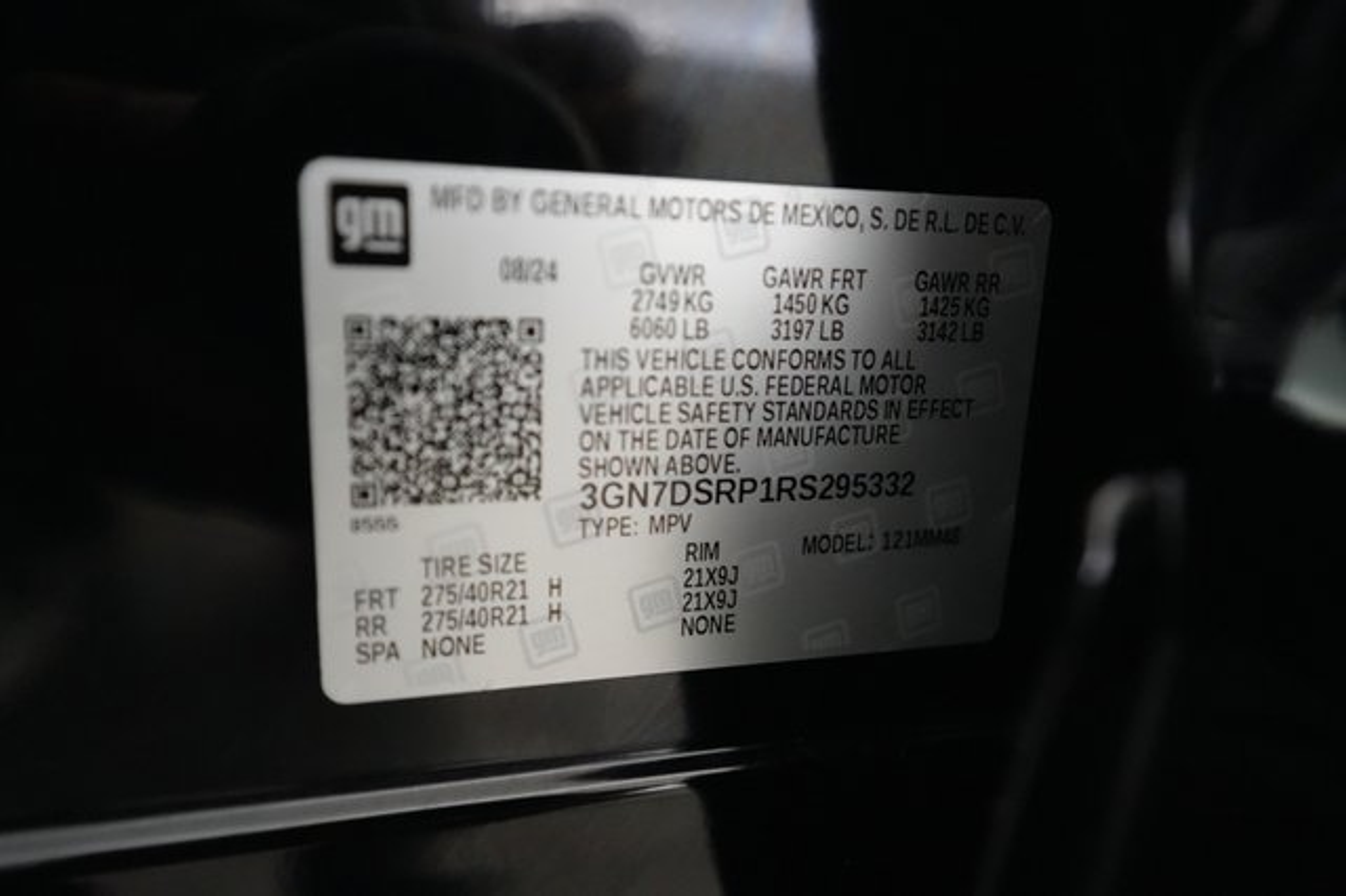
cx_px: 673
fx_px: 897
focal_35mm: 24
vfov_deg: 53.1
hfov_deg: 73.8
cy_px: 448
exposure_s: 1/160
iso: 12800
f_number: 3.2
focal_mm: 24
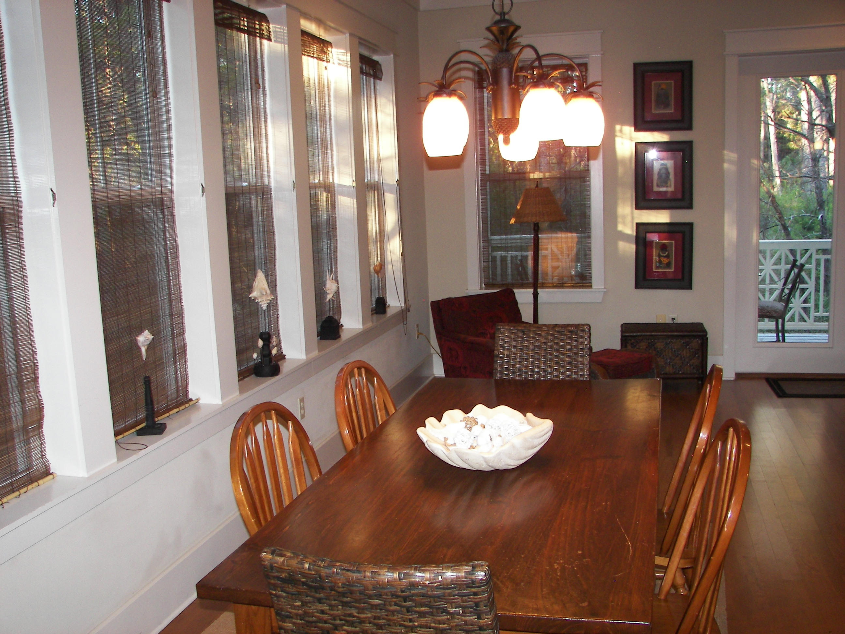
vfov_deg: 39.7
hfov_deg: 51.4
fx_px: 879
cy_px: 317
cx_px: 422
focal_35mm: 36
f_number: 2.8
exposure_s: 1/30
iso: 100
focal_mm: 6
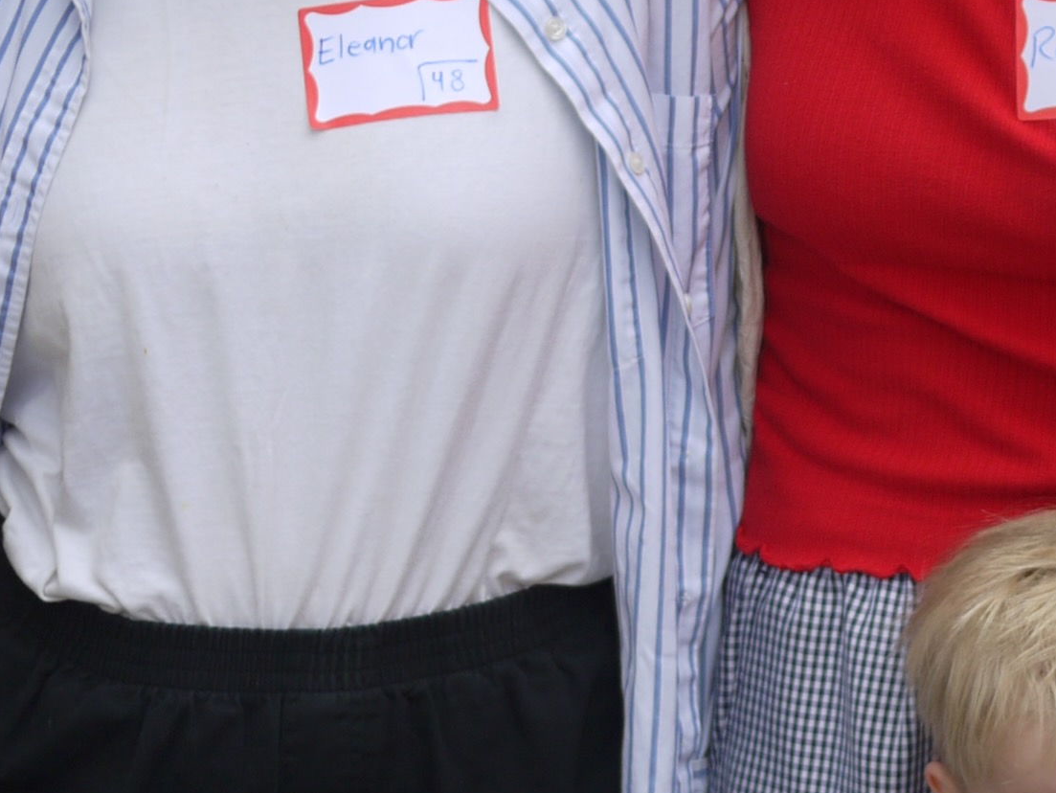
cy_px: 267
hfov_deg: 13.4
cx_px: 1055
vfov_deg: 10.2
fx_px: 4425
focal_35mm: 145
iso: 100
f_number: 1.8
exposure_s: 1/800
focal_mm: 20
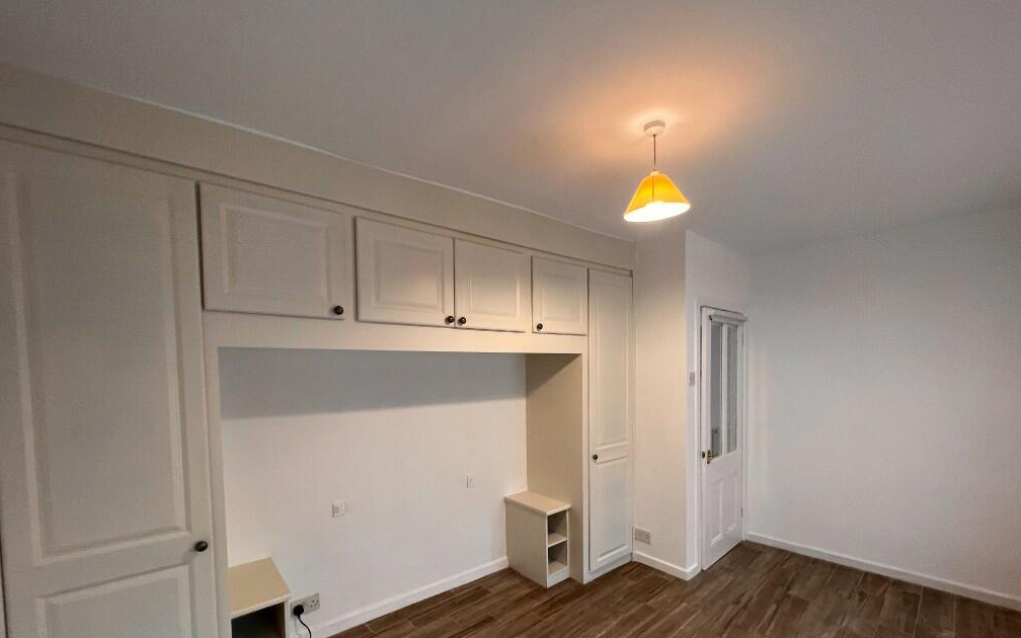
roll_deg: +1.2
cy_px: 386
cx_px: 516
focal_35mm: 14
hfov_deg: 105.3
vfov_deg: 77.7
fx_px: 390
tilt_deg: -2.2
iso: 125
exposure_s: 1/50
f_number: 1.8
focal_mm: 1.57
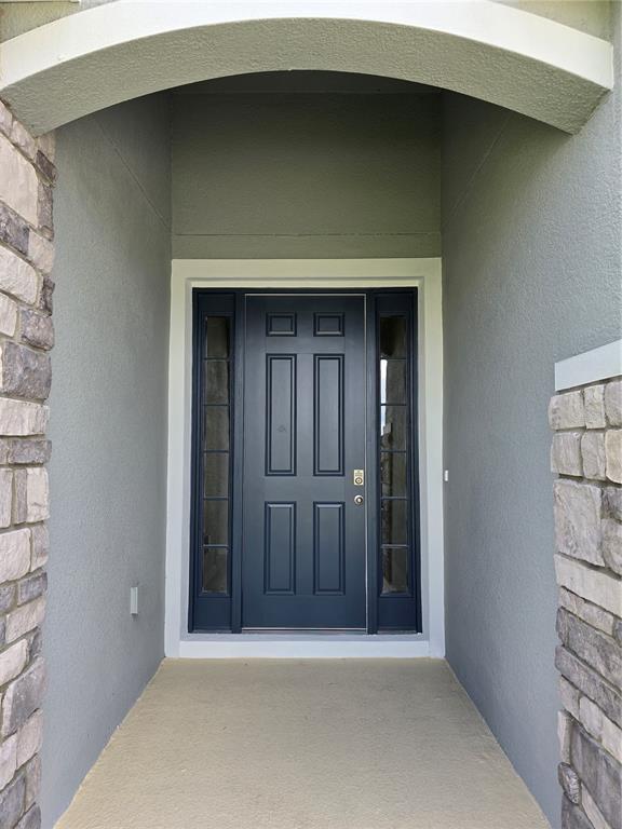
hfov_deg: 58.9
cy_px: 414
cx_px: 311
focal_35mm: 23
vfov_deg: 73.9
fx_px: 551
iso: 12
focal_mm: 6.3
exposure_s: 1/185
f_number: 1.7
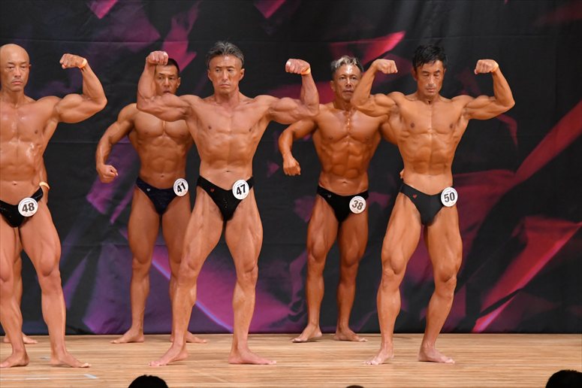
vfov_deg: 4.8
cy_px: 194
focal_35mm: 285
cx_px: 291
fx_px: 4605
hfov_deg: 7.2
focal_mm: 190
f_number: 5.6
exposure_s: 1/400
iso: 5600
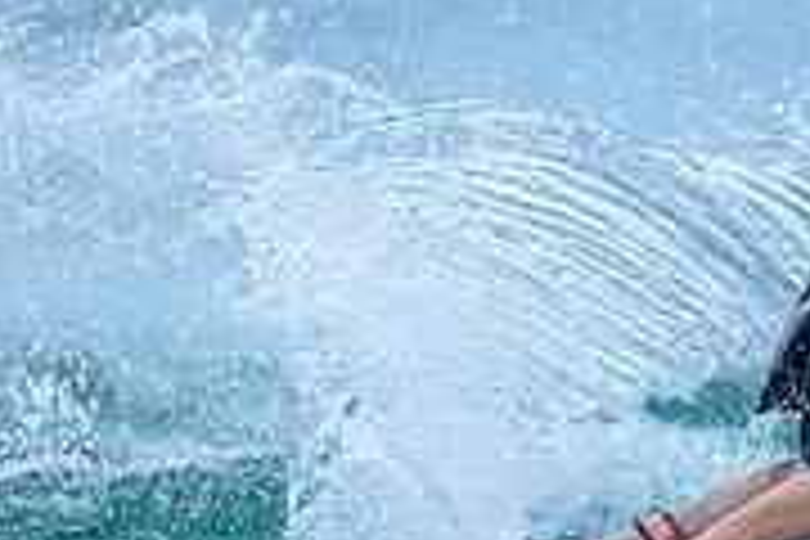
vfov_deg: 0.4
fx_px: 71589
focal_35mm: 3182
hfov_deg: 0.6
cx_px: 823
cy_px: 653
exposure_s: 1/3200
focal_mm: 800
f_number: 6.3
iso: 560
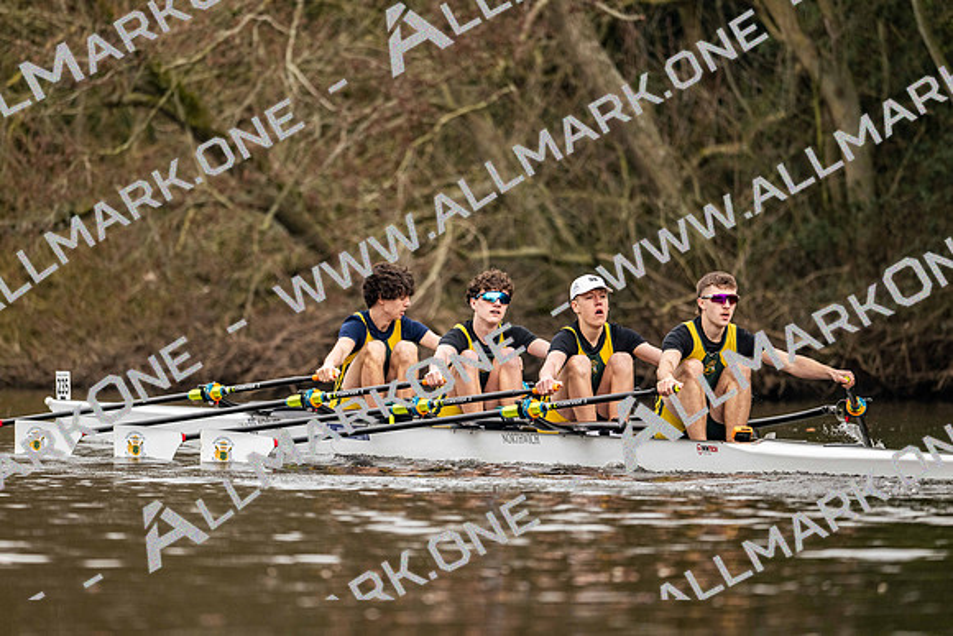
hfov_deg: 5.2
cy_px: 318
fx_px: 10591
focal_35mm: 400
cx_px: 476
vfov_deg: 3.4
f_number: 4.5
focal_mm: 400
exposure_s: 1/2500
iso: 1250
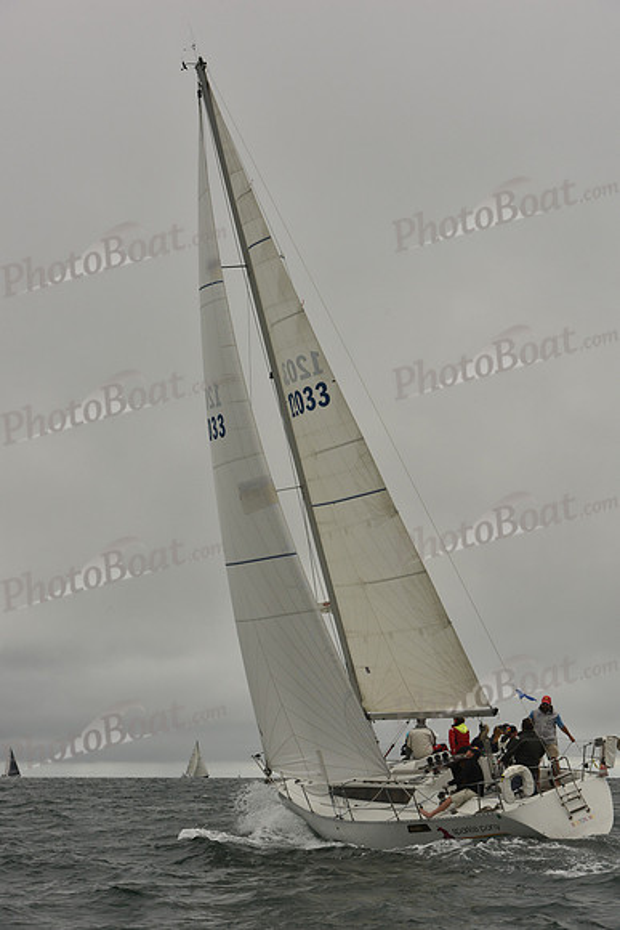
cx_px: 310
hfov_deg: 19.5
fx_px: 1807
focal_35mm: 70
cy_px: 465
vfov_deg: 28.8
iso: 320
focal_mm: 70
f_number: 8
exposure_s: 1/800
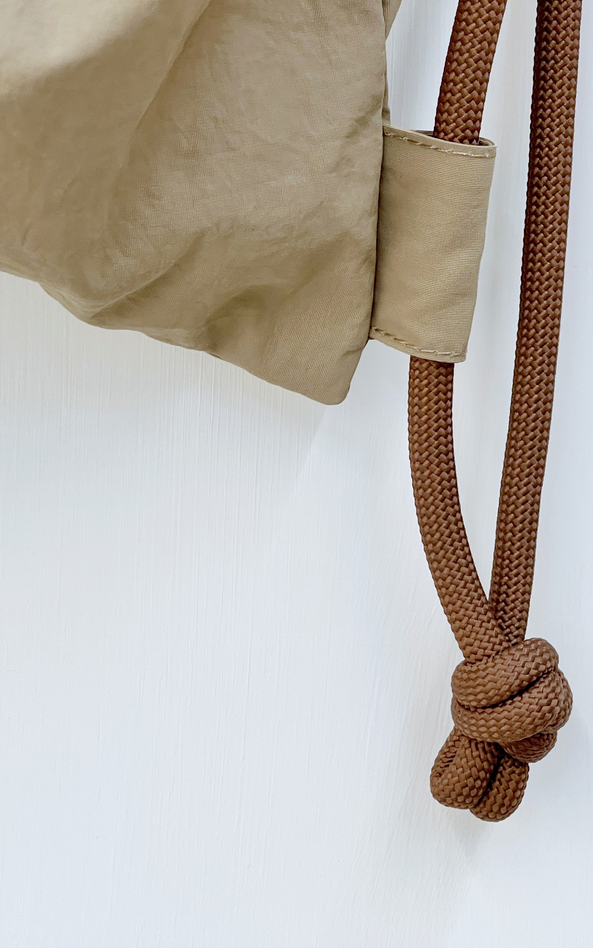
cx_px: 436
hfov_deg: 14.3
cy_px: 471
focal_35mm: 91
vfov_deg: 22.8
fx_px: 2353
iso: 125
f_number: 2.2
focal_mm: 7.5
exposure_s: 1/60
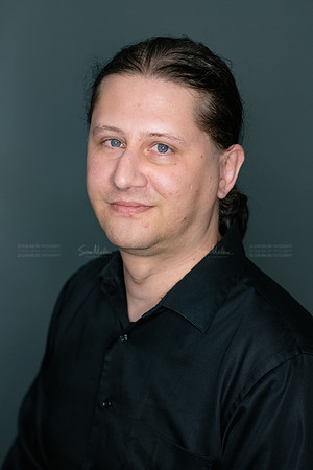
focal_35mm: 85
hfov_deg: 16.1
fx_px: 1108
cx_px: 156
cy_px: 235
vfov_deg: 23.9
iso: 2000
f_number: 3.5
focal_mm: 85
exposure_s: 1/320
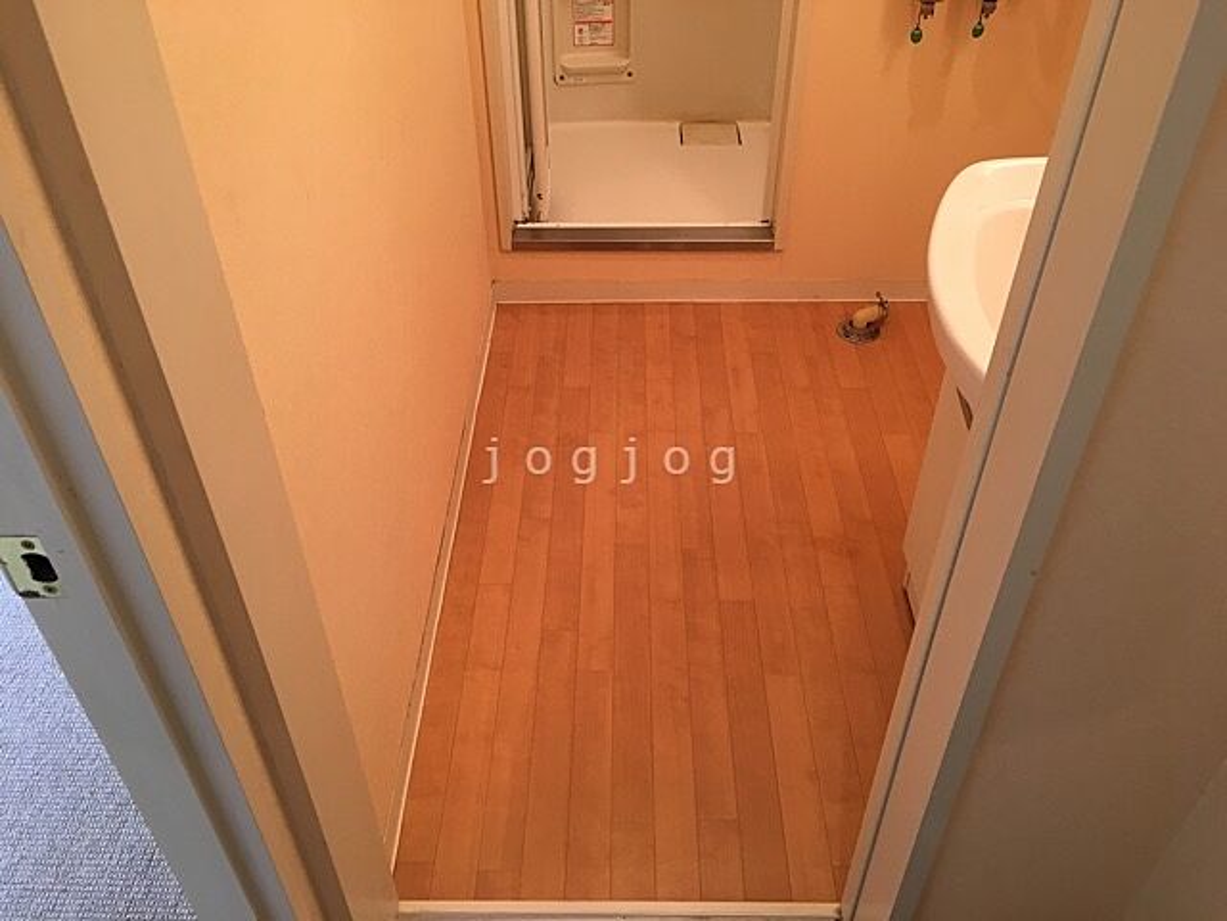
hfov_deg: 61.7
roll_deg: +1.3
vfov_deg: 48.2
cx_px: 614
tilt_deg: -41.6
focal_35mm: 29
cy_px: 460
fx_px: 1028
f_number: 2.2
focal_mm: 4.15
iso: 64
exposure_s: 1/33
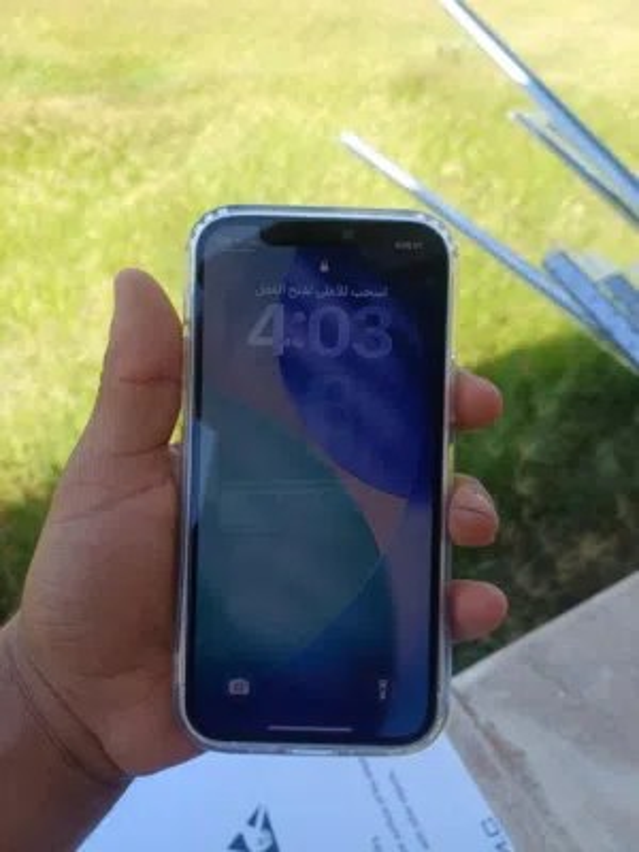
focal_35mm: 25
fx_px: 615
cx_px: 320
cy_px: 426
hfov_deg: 54.9
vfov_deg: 69.4
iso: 50
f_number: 1.8
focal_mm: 4.65
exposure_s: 1/335
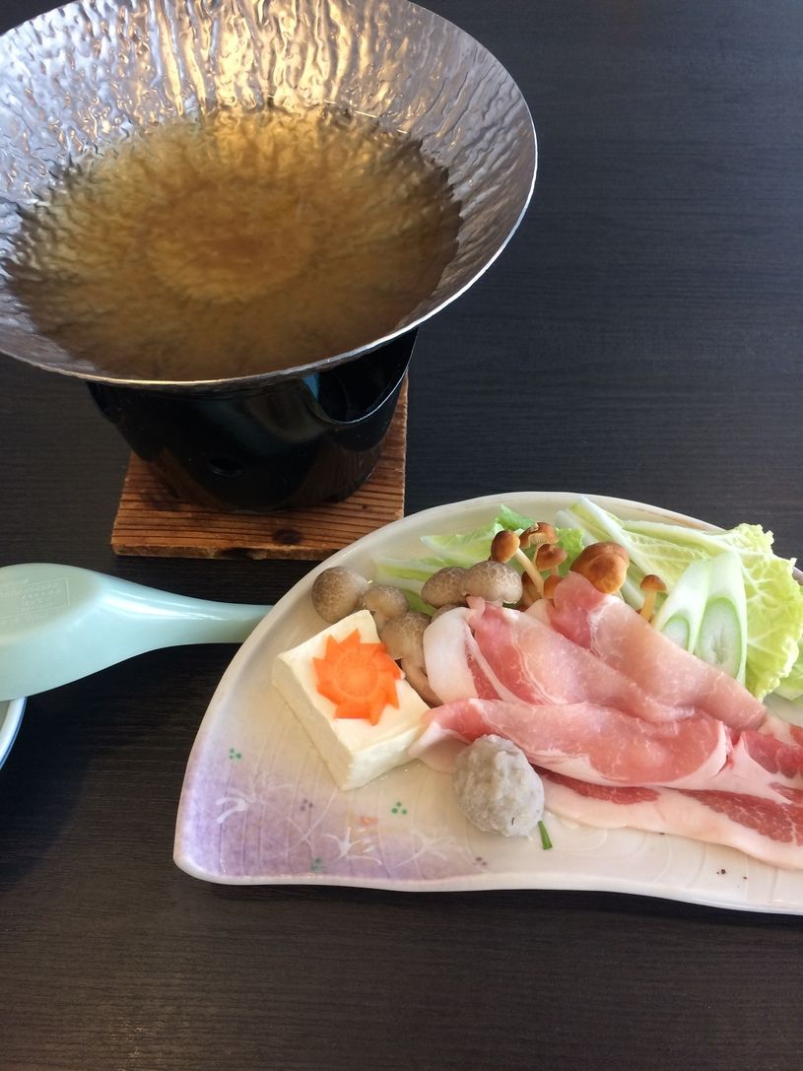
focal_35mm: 29
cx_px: 402
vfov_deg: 61.7
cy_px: 536
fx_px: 897
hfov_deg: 48.2
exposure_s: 1/33
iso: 64
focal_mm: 4.15
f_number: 2.2
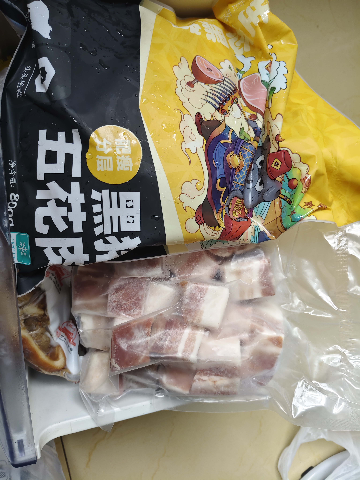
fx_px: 361
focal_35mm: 26
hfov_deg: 53.1
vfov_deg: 67.3
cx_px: 180
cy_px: 240
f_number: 1.79
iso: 351
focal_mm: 4.84
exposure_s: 1/100
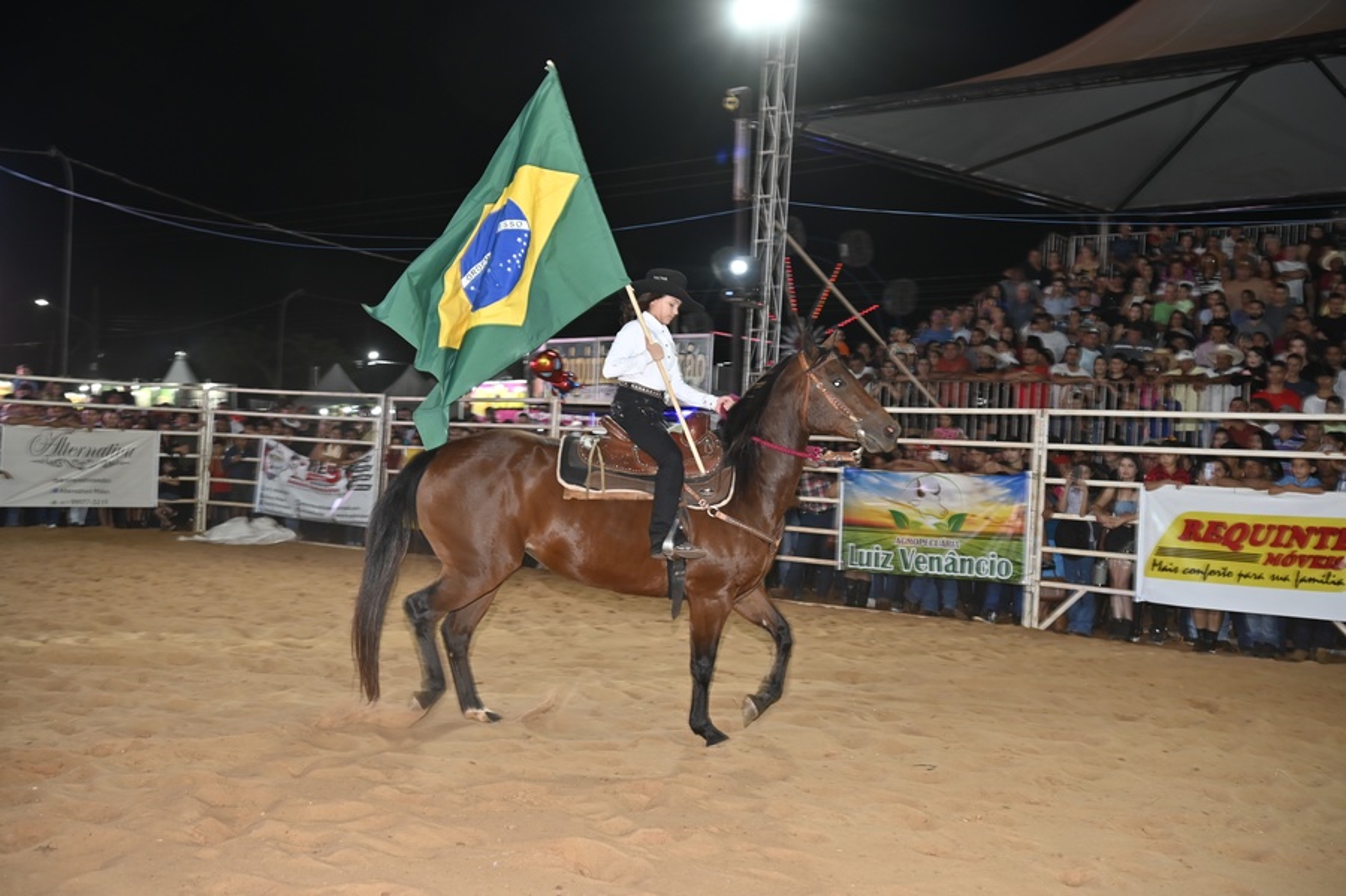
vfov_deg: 29.8
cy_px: 448
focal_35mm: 45
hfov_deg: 43.6
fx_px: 1682
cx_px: 673
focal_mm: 45
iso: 900
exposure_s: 1/60
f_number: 4
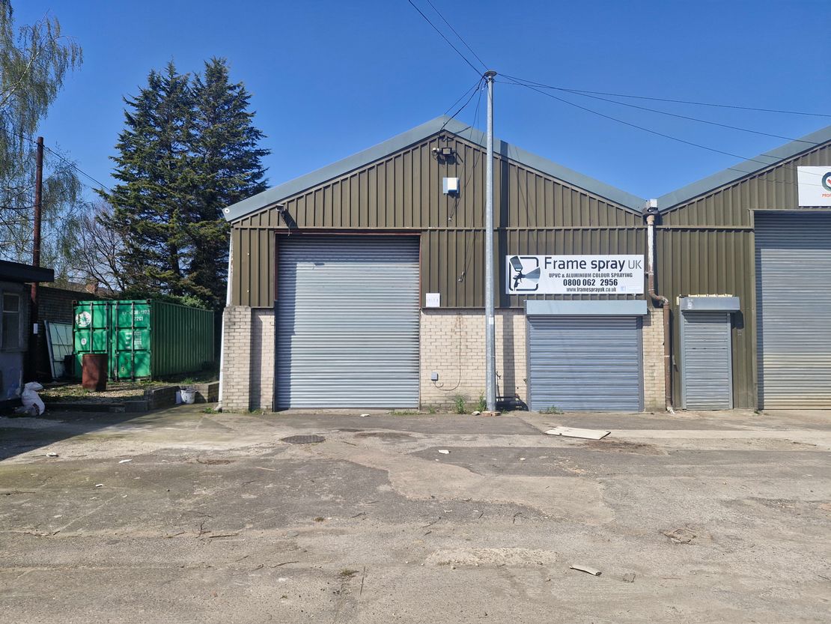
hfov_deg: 73.9
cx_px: 416
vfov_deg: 58.9
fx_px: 552
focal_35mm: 23
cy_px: 312
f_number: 1.8
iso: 50
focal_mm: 5.54
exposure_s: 1/2072
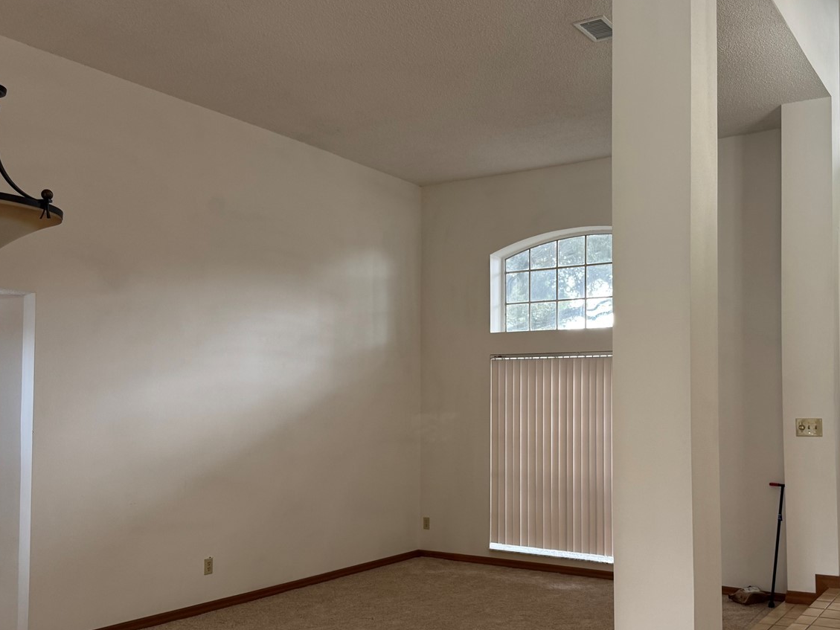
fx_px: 825
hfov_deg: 53.5
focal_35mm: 34
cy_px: 364
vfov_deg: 41.7
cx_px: 513
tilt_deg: +1.4
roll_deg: -0.6
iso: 160
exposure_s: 1/60
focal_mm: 6.76
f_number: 1.78
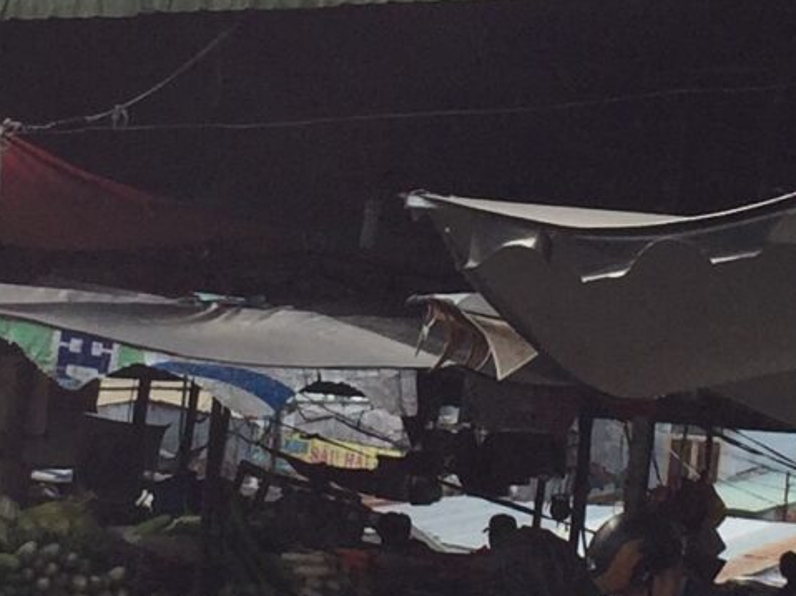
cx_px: 364
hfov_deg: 12.7
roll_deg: -8.1
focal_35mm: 155
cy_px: 156
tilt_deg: +5.2
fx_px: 3563
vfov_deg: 9.6
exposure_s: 1/1647
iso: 32
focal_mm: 4.15
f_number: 2.2
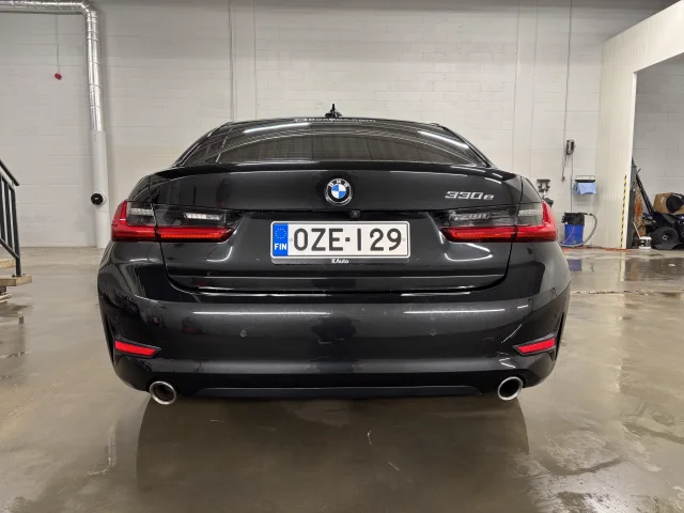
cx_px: 342
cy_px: 256
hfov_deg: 67.3
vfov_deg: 53.1
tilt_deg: -6.8
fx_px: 514
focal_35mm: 26
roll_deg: +0.4
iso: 80
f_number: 1.6
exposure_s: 1/50
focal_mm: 5.96
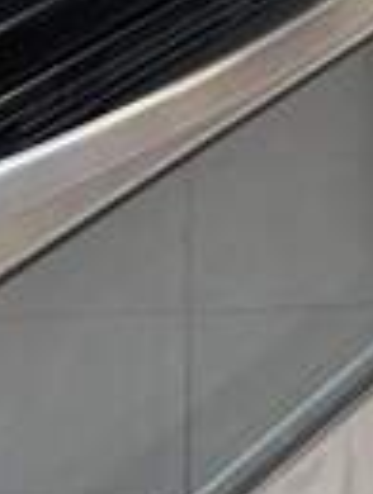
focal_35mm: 128
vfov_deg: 12.2
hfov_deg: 11.6
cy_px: -699
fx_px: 1833
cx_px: 266
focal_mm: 5.96
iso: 320
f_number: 1.6
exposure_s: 1/60
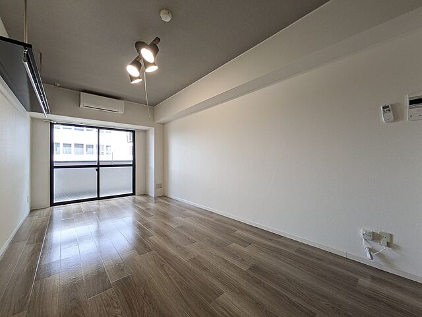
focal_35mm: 14
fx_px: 171
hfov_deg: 102.1
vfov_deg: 85.7
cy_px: 158
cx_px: 211
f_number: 2.2
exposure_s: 1/60
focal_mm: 1.83
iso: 62
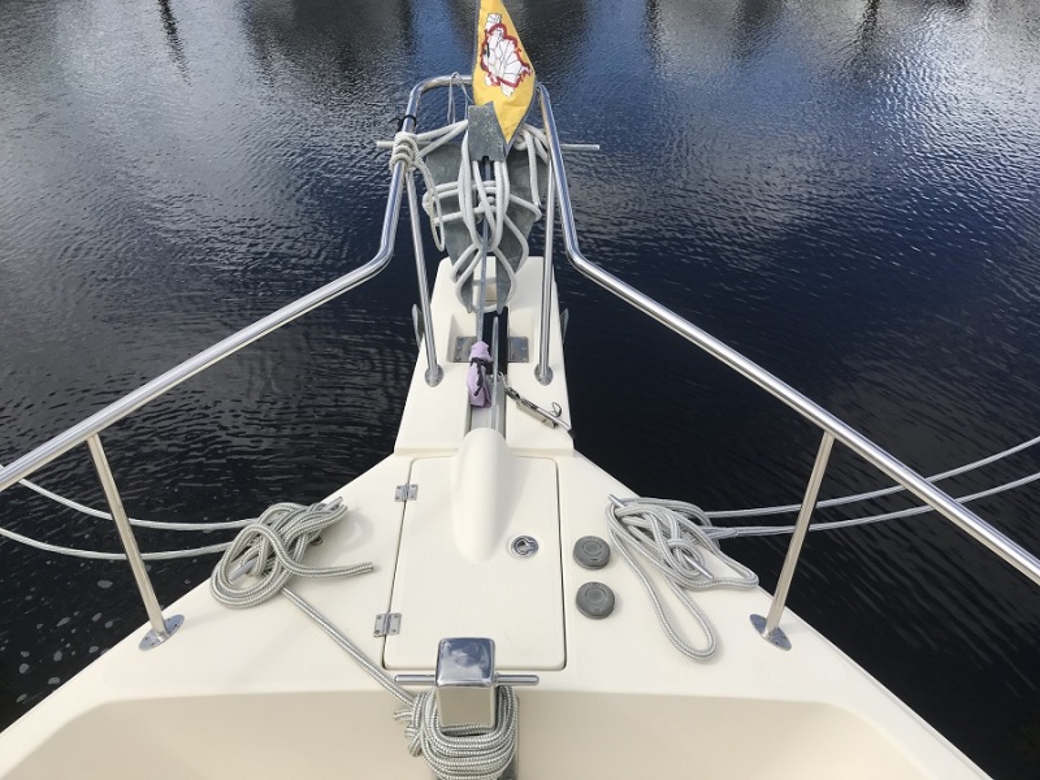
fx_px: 841
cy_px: 390
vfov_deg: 49.7
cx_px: 520
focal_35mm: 28
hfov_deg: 63.4
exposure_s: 1/3690
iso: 20
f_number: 1.8
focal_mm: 3.99
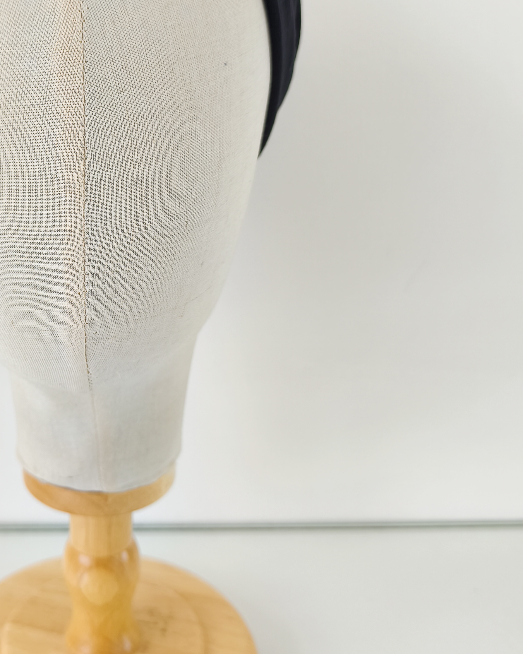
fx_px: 793
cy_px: 280
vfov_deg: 44.7
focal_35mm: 41
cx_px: 98
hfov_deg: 35.2
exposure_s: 1/40
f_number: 1.65
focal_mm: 6.14
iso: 50
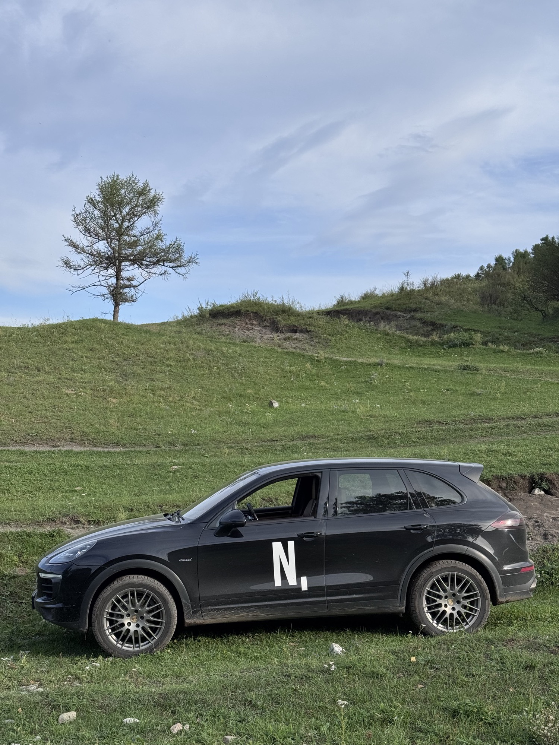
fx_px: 1034
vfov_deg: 39.7
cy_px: 372
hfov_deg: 30.3
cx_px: 280
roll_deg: +0.0
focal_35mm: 48
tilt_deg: +3.4
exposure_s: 1/2959
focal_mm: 6.76
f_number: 1.78
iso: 64
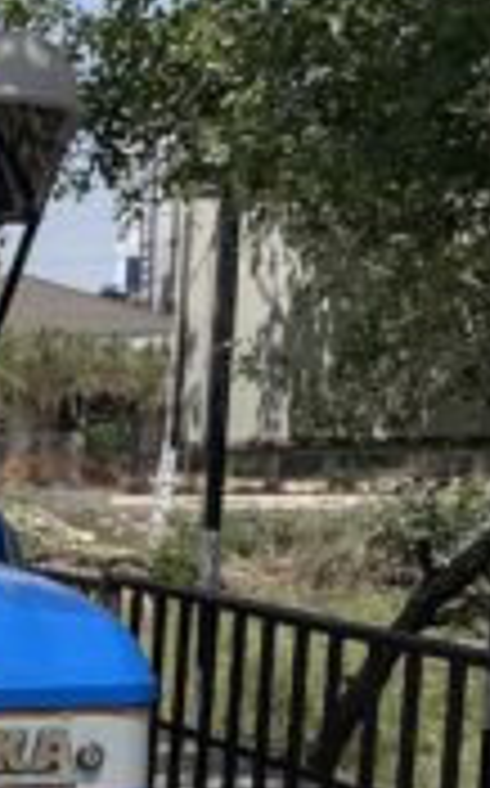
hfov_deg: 12.9
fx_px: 1949
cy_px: 856
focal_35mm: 91
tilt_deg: -11.5
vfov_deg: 21.7
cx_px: -423
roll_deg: +0.8
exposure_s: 1/3448
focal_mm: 5.1
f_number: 1.6
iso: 32
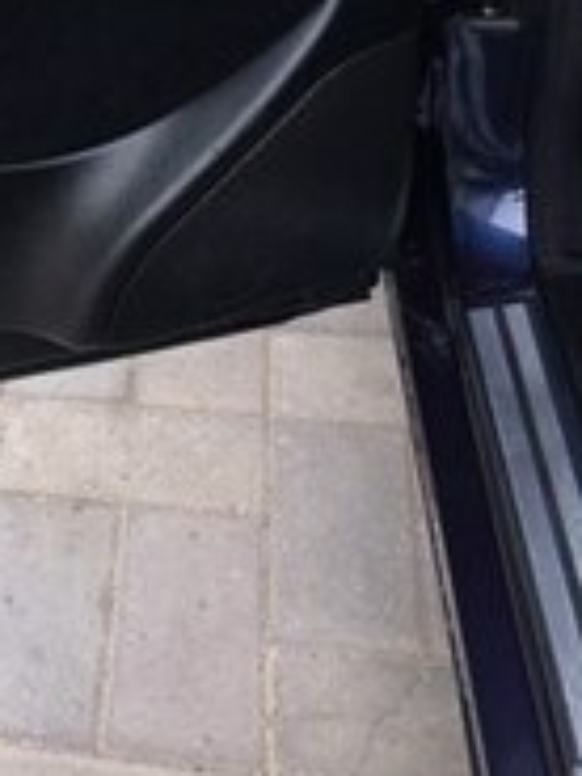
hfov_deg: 17.7
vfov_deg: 23.4
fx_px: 1749
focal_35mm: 78
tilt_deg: -26.2
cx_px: -181
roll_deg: +7.5
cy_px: -89
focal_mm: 4.15
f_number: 2.2
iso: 64
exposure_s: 1/100
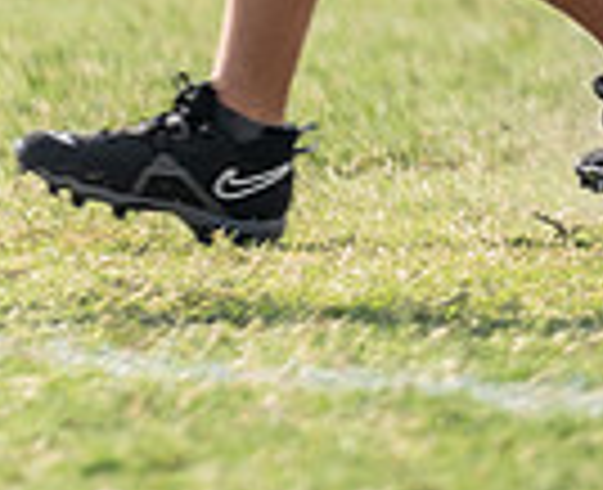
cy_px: -530
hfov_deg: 1.4
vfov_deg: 1.2
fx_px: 24090
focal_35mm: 1341
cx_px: 1681
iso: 100
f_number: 3.5
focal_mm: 200
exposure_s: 1/1250
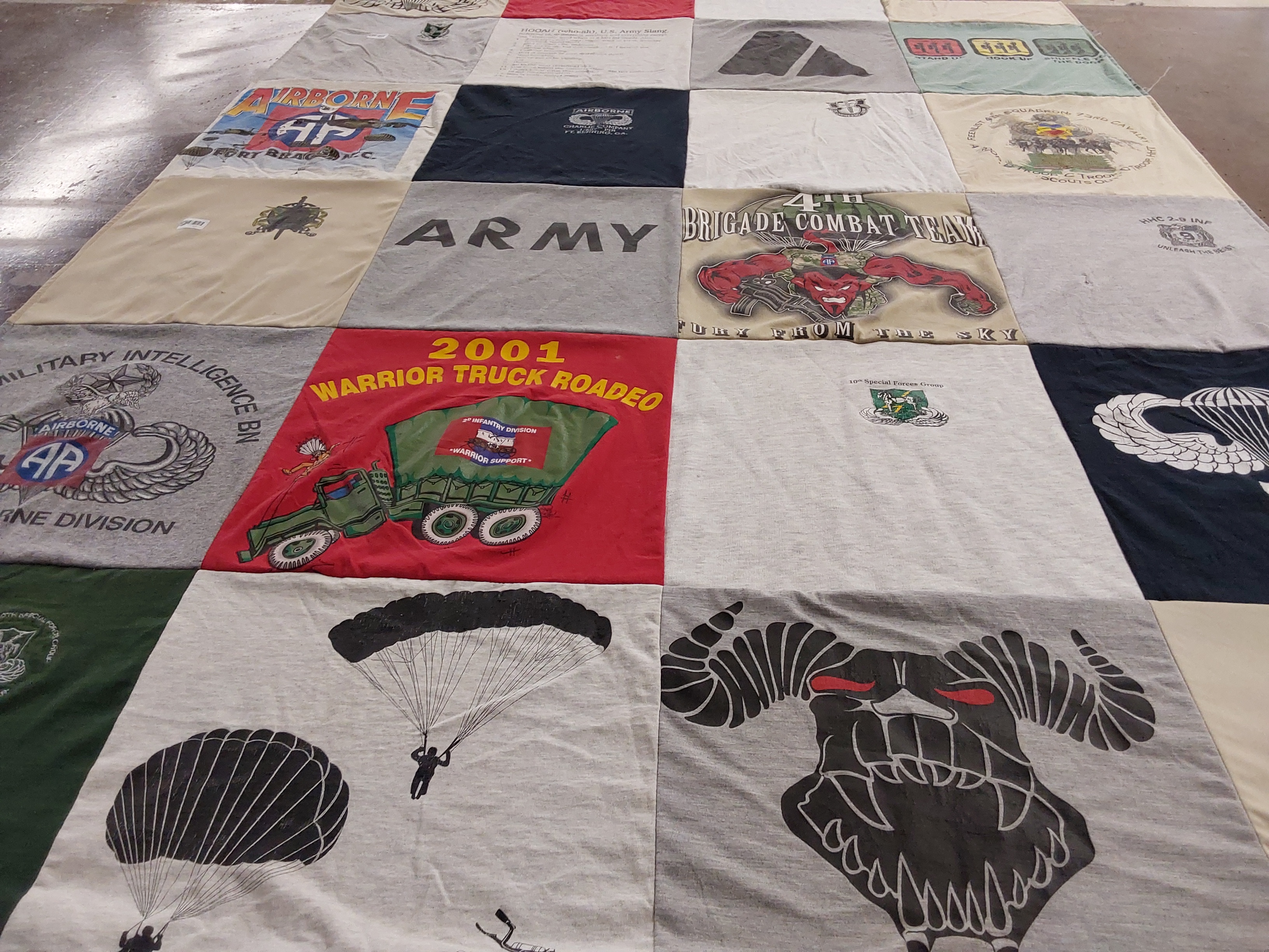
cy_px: 476
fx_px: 1026
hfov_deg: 63.4
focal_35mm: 28
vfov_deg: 49.7
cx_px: 634
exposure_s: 1/60
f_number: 1.9
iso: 100
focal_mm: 2.91
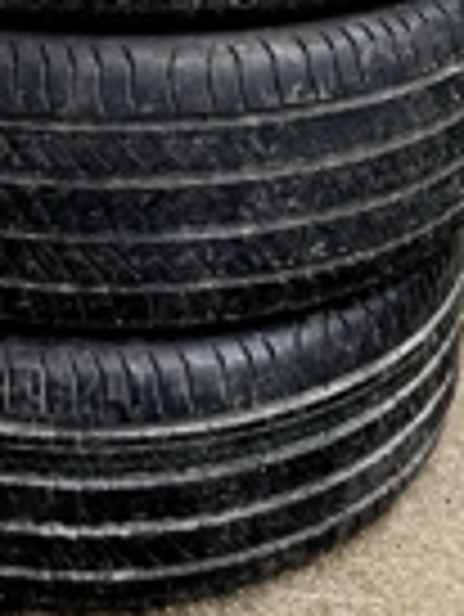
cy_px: -94
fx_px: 1249
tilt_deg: -15.4
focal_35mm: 70
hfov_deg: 21.0
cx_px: 162
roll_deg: +0.3
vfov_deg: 25.3
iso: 100
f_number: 1.78
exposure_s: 1/124
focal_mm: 6.76
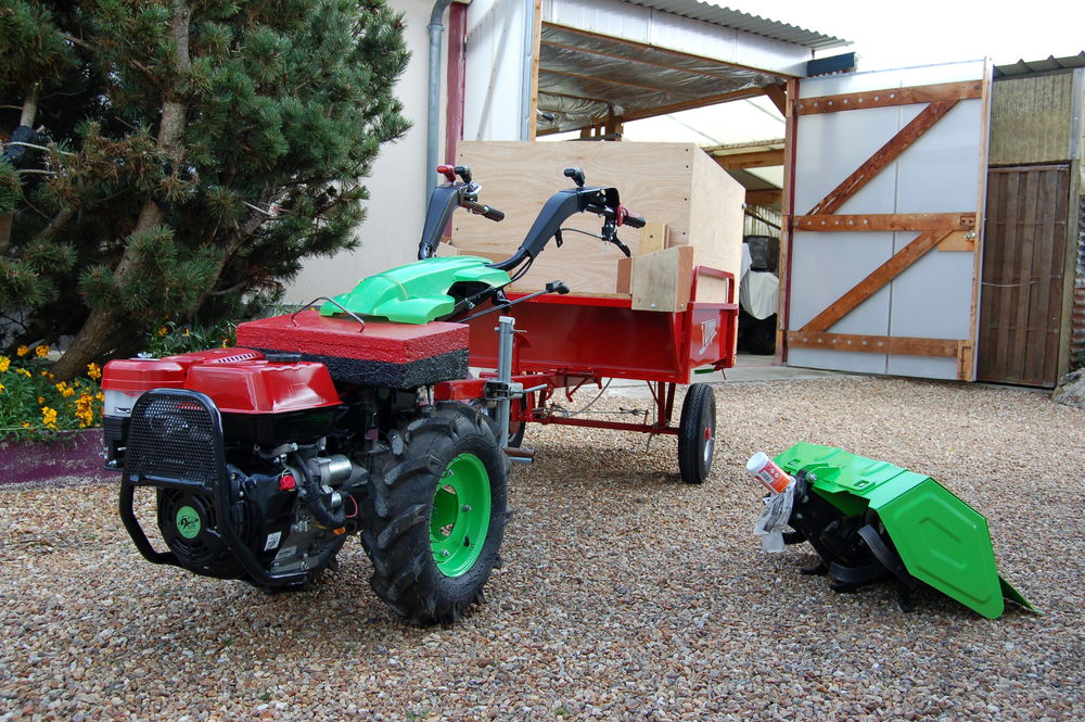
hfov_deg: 55.1
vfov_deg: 38.3
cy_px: 361
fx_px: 1039
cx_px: 542
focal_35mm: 34
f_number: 5.6
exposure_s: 1/125
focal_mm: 23
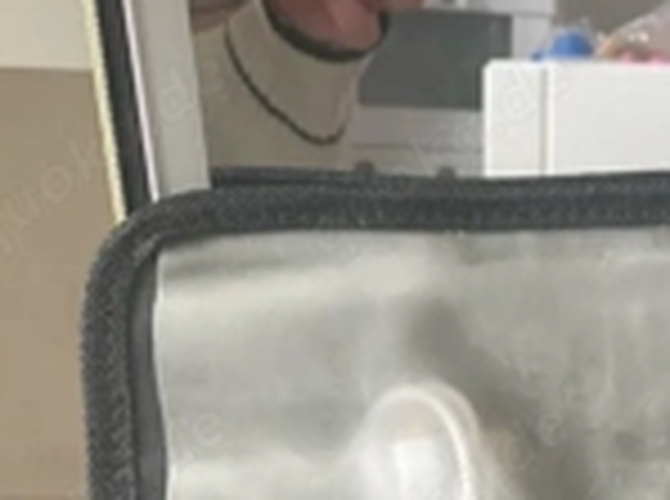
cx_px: 535
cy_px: 554
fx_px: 1352
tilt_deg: -49.1
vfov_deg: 20.0
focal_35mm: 70
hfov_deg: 27.3
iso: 400
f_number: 1.8
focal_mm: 4.25
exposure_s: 1/60
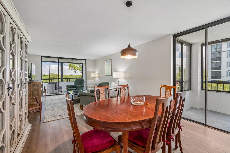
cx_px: 115
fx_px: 96
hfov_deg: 100.4
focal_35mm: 15
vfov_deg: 77.3
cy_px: 76
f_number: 7.1
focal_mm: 10
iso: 100
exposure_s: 1/3.33
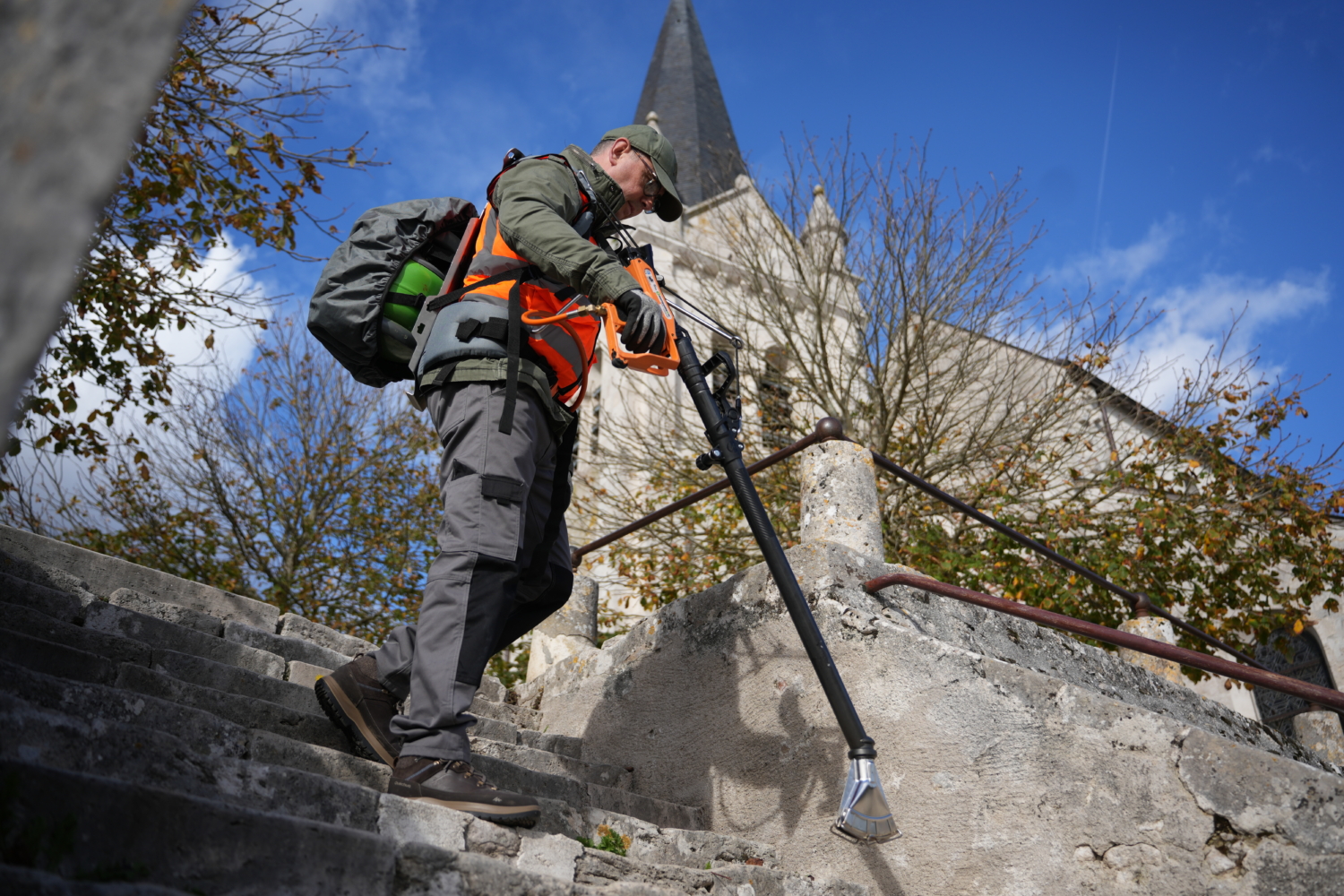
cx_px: 672
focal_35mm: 28
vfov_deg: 46.4
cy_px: 448
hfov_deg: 65.5
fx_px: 1045
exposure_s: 1/2500
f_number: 2.8
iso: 160
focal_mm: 28
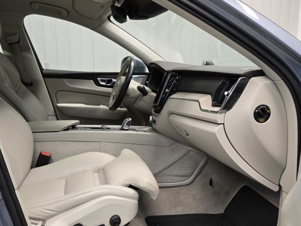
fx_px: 304
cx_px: 160
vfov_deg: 40.6
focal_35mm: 35
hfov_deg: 52.6
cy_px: 129
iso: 200
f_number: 1.8
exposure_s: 1/100
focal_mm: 5.4
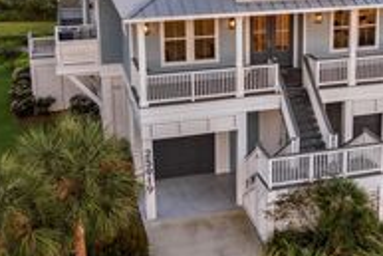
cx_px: 278
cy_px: 33
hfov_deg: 34.4
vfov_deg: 23.3
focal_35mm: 57
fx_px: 607
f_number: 2.8
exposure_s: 1/100
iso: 100
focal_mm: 8.4
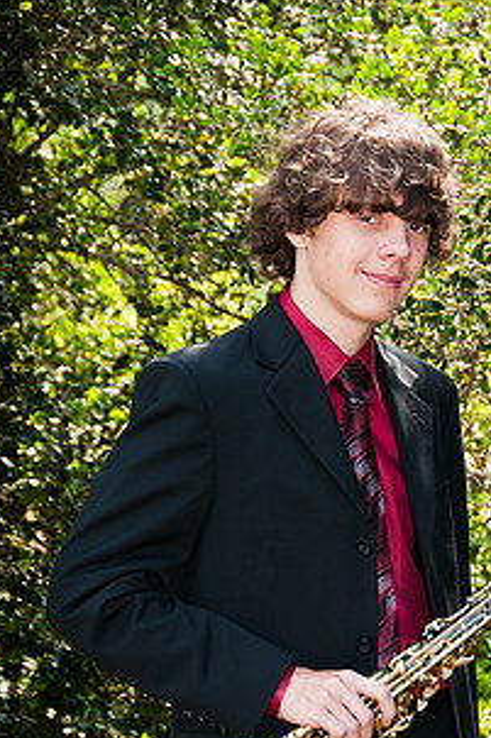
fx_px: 3435
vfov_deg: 12.2
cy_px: 496
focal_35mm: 168
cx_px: 351
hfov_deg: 8.2
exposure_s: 1/250
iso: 200
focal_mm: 75
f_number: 5
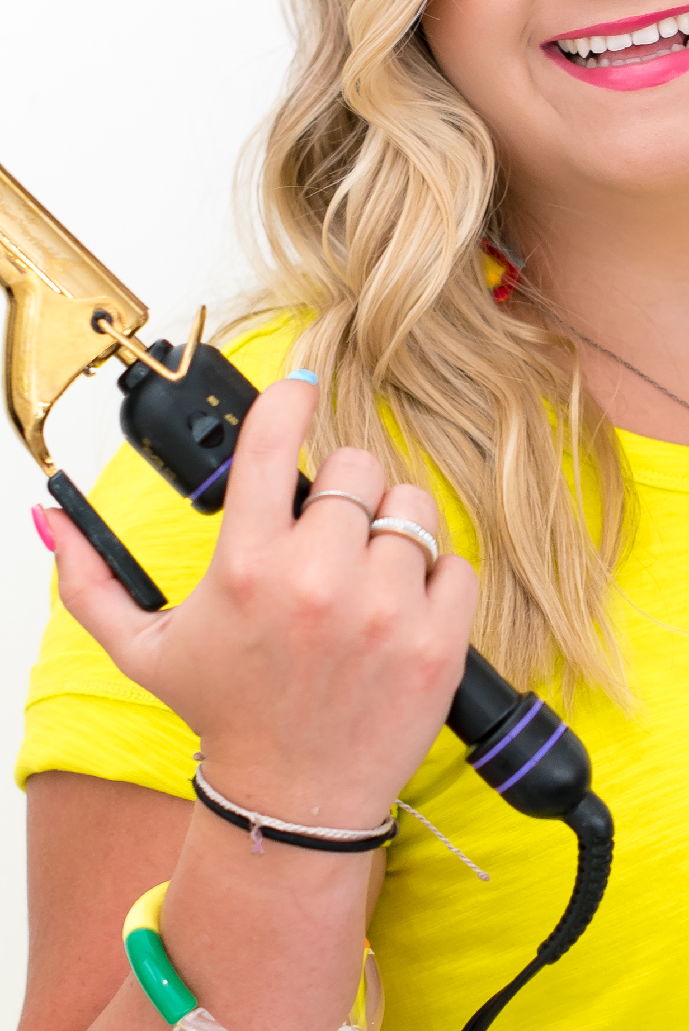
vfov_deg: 12.6
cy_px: 479
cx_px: 664
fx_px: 4674
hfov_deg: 8.4
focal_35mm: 163
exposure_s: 1/200
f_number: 2.8
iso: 400
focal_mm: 50
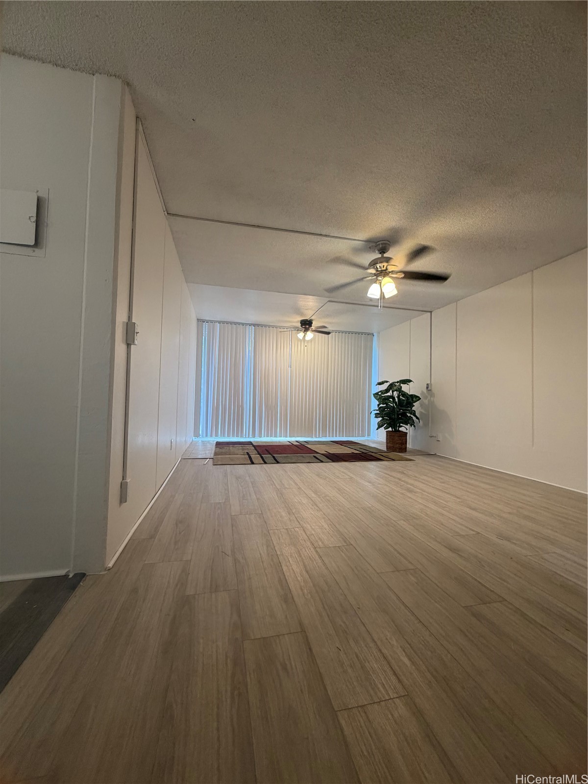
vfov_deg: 102.1
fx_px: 317
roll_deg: -1.3
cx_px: 294
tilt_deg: +1.7
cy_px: 392
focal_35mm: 14
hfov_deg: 85.7
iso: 200
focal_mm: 2.22
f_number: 2.2
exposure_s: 1/60
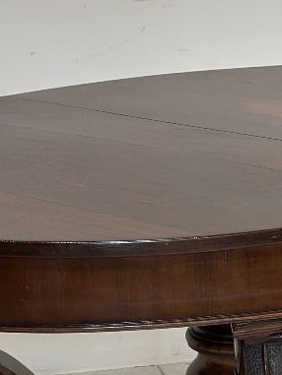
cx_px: 229
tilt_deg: -22.5
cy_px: 443
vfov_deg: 12.8
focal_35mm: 151
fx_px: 1639
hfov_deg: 9.8
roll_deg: +2.4
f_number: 1.78
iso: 100
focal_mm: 6.86
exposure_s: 1/100
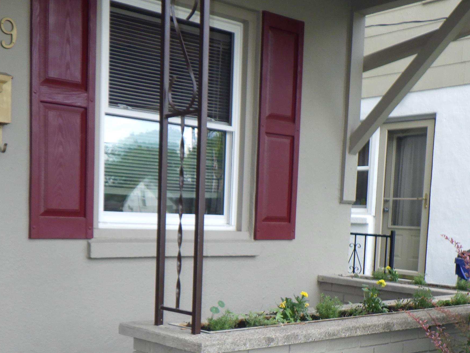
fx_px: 665
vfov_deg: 29.0
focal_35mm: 49
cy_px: 283
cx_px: 211
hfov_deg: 38.9
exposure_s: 1/125
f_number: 3.5
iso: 125
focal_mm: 5
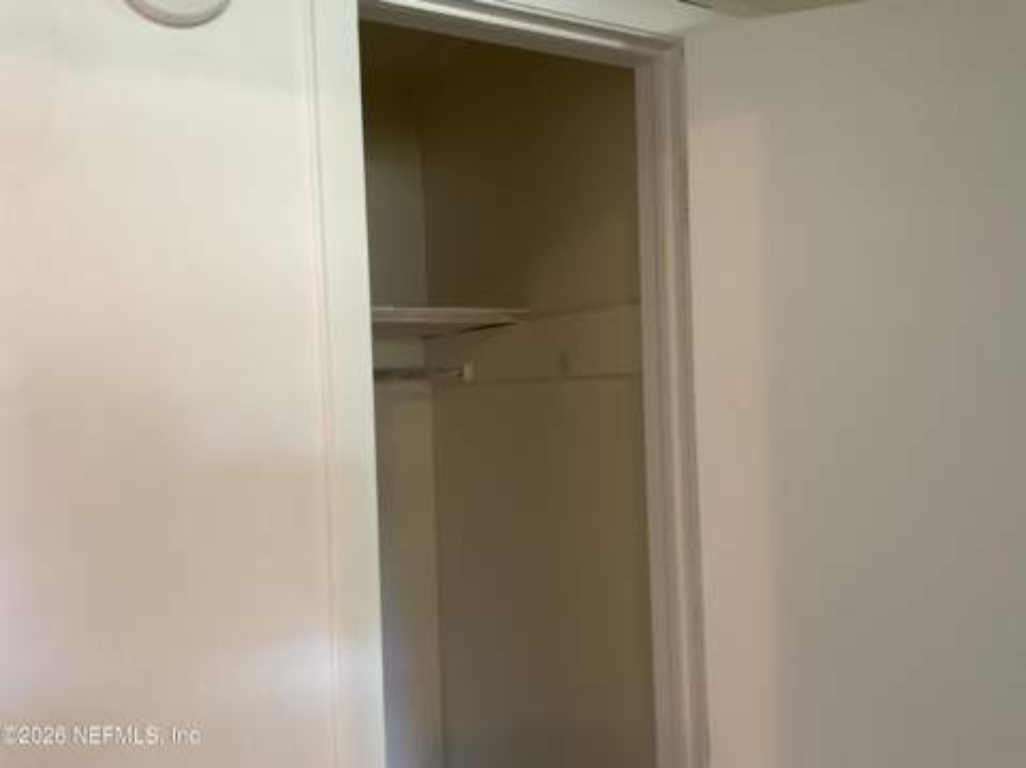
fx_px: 859
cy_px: 384
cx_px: 513
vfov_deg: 48.2
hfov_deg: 61.7
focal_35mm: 29
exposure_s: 1/40
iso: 200
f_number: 1.8
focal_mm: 3
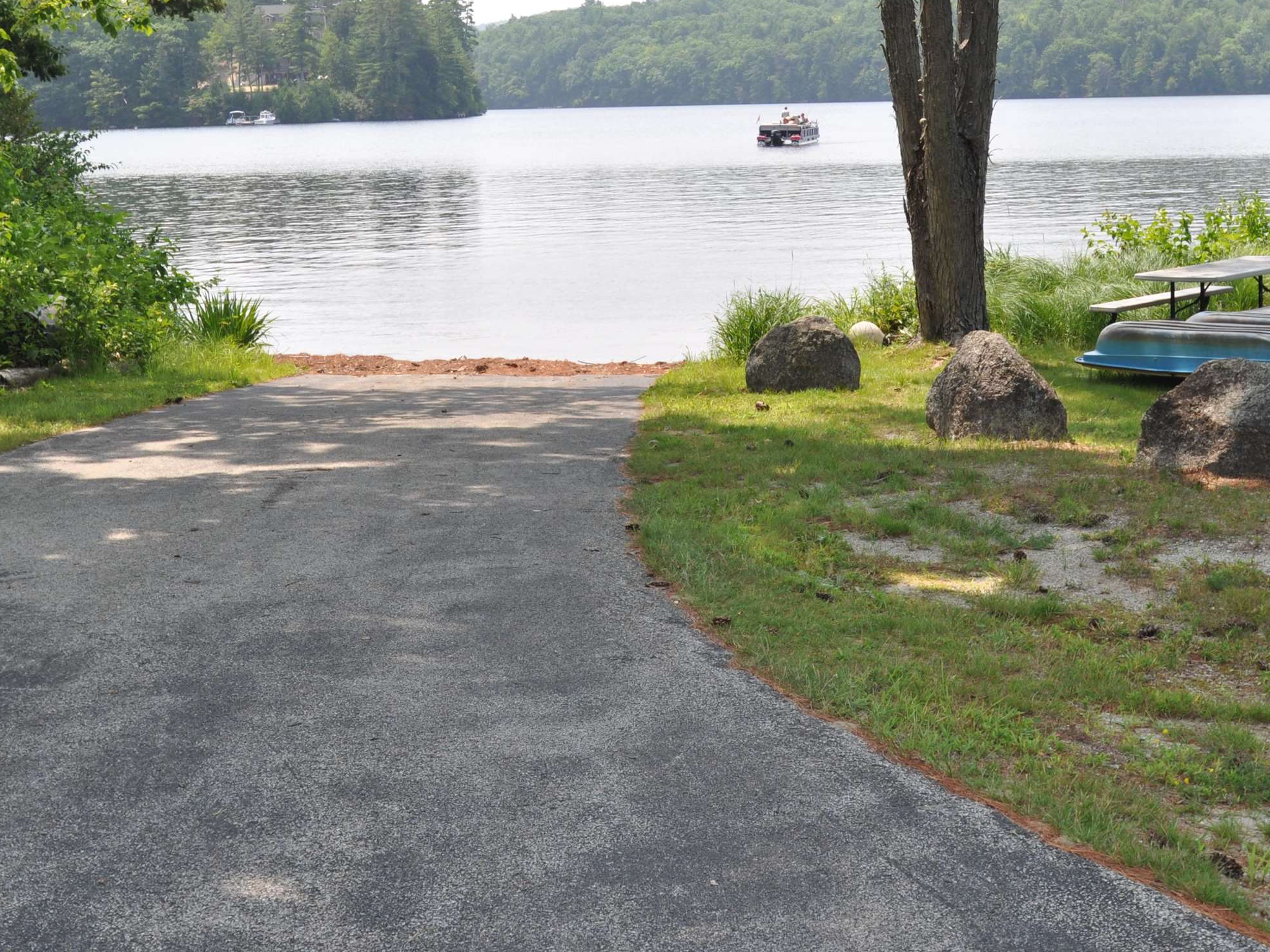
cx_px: 593
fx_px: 1981
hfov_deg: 35.5
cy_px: 310
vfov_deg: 26.9
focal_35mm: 54
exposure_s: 1/250
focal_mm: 24
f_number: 8
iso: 200
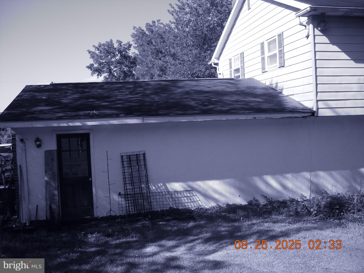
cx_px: 182
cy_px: 136
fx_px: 400
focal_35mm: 38
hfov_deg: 49.0
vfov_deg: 37.7
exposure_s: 1/389
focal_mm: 6.3
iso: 50
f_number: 3.2
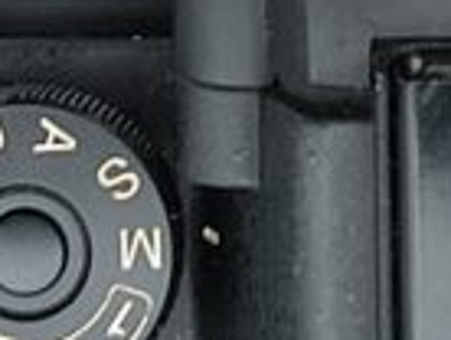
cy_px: 123
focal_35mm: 89
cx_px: 359
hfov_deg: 21.7
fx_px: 1162
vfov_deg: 16.6
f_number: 2
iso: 127
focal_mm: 1.83
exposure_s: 1/50
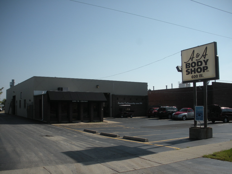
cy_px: 87
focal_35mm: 35
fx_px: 235
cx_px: 116
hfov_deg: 52.6
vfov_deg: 40.7
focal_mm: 6.3
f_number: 3.5
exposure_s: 1/1068
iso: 64
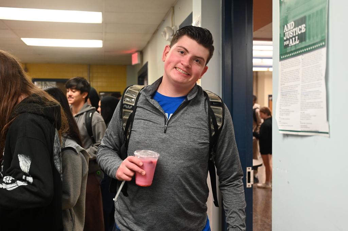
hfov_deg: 47.4
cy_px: 116
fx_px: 396
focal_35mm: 41
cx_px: 174
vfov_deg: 32.6
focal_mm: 41
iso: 3200
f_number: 4
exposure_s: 1/125
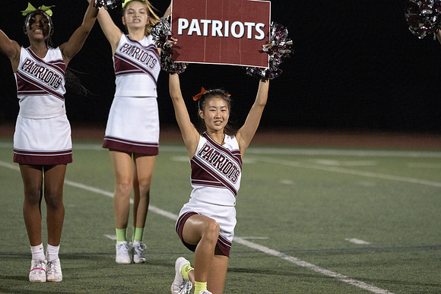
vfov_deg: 5.2
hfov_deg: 7.9
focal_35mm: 262
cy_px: 147
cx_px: 220
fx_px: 3210
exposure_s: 1/1000
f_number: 5.6
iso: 16000
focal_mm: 262
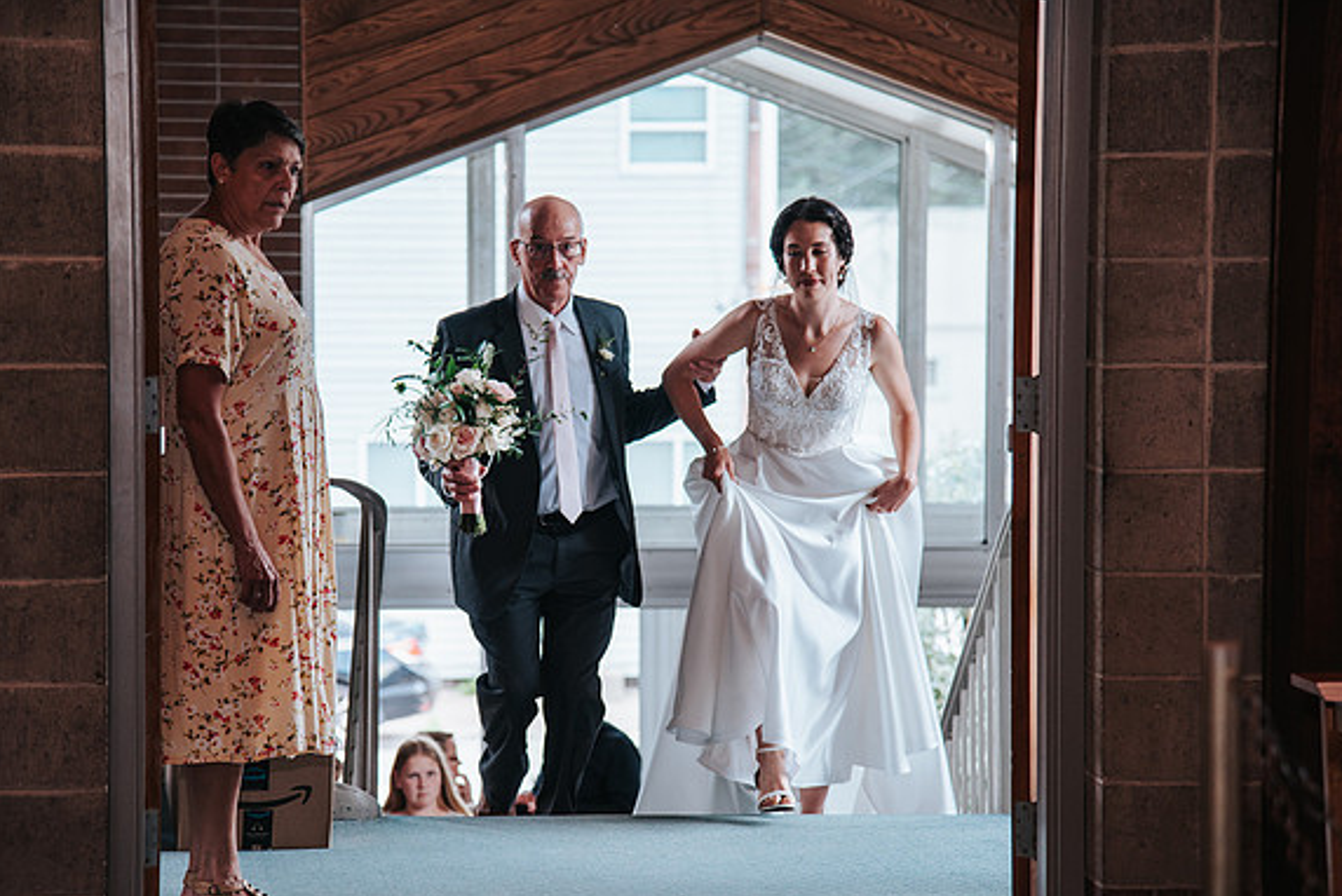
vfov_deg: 11.2
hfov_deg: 16.6
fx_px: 4587
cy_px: 479
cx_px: 592
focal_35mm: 123
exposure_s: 1/200
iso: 400
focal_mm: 100
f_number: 4
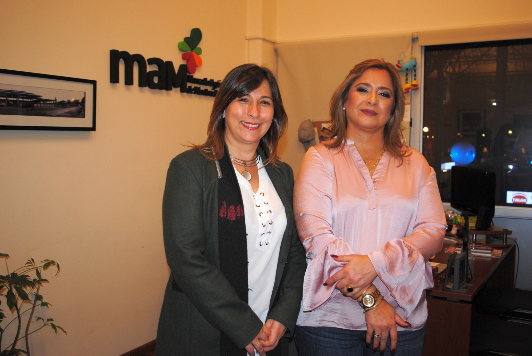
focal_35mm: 36
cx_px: 266
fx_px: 533
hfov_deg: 53.1
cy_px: 178
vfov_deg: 37.0
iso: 200
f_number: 4
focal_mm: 24
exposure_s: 1/60
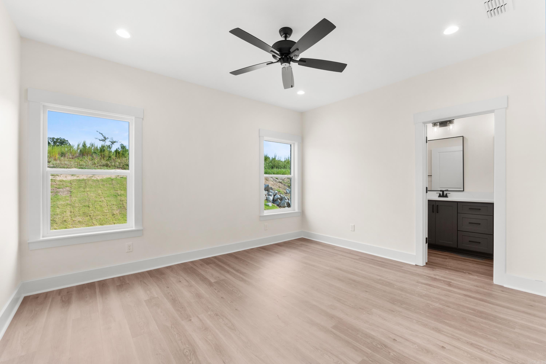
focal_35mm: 16
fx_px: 237
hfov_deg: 98.2
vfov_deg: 75.1
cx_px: 273
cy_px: 182
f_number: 9
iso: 200
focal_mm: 10.4
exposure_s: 1/5
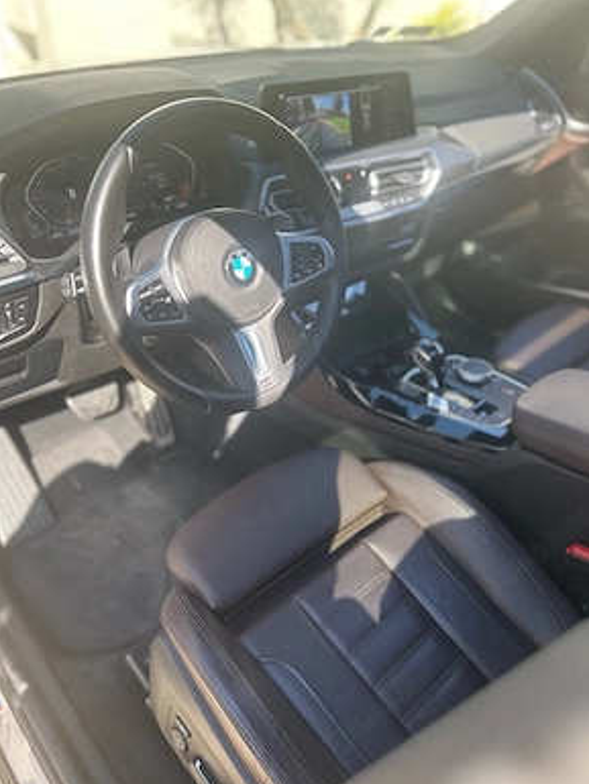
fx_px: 612
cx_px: 285
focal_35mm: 27
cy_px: 401
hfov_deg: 51.4
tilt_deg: -36.2
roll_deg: -1.7
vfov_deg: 65.3
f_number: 1.5
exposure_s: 1/309
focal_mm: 5.7
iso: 50
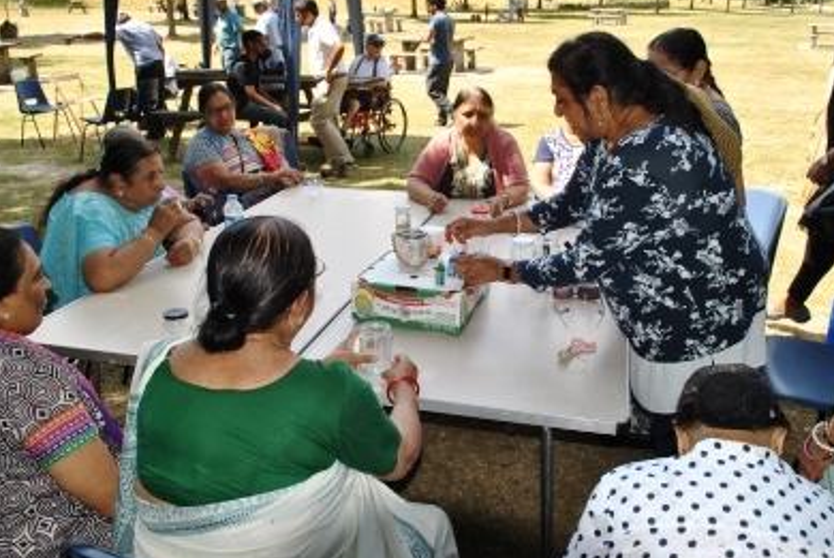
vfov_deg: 42.4
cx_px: 428
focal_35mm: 31
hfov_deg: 60.2
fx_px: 719
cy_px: 252
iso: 100
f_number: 5.6
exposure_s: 1/125
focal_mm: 18
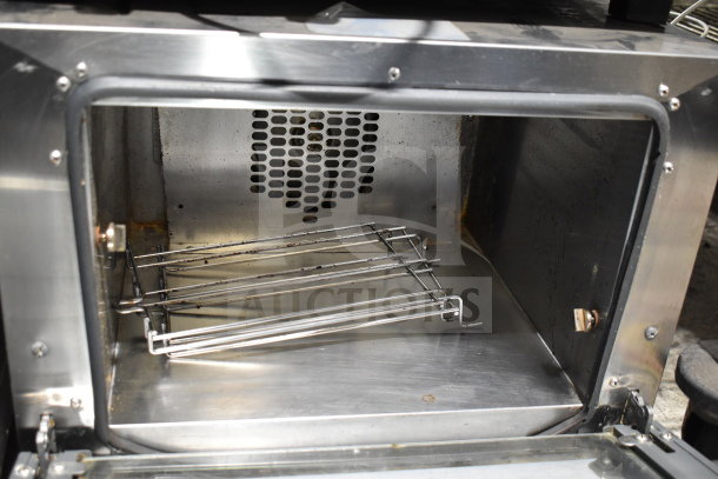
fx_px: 838
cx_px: 359
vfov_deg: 31.9
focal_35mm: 42
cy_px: 240
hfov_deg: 46.4
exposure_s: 1/50
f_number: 4.2
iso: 2000
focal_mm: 28
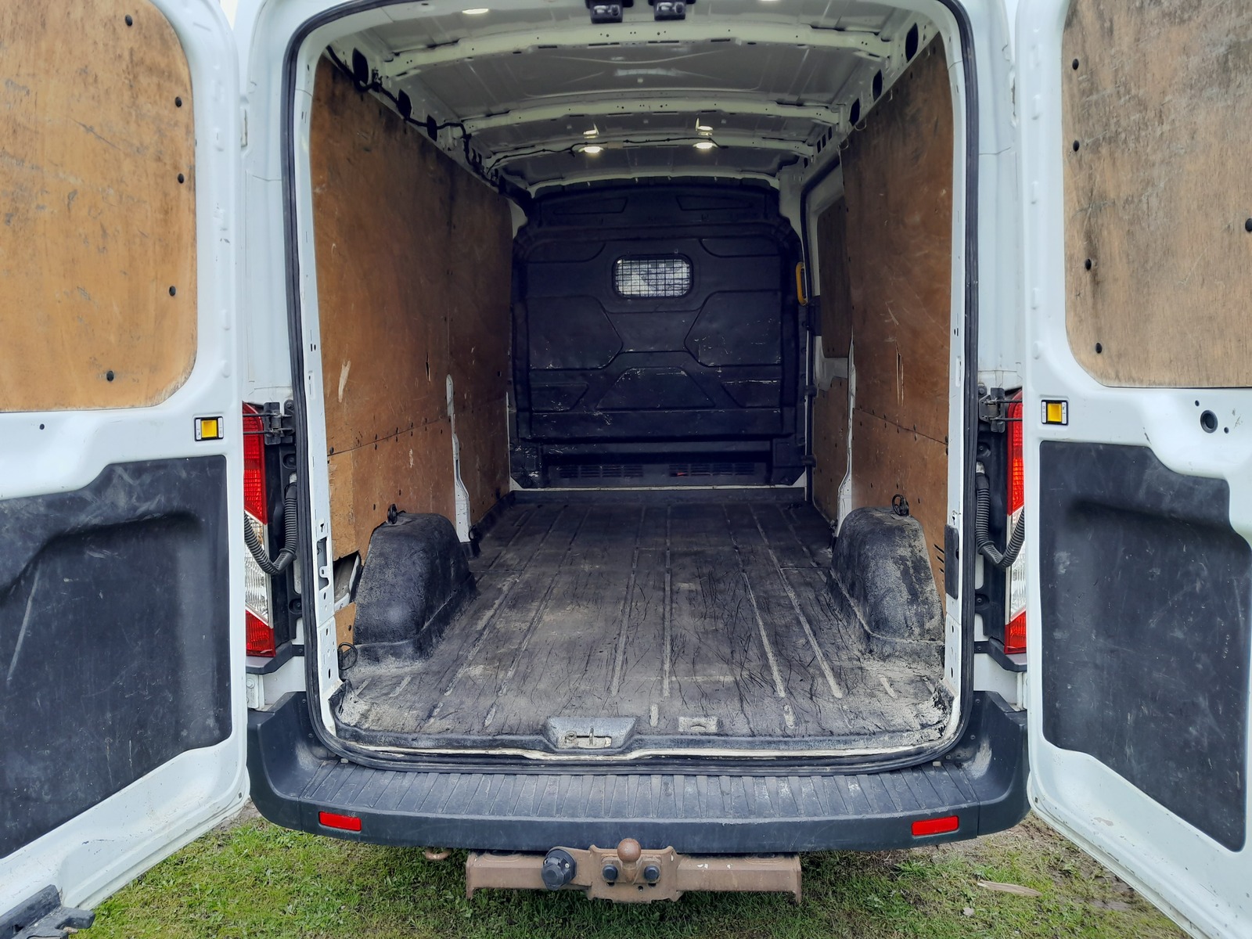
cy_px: 470
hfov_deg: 67.3
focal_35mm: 26
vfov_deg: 53.1
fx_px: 940
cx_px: 626
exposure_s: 1/109
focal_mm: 4
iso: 40
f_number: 1.8
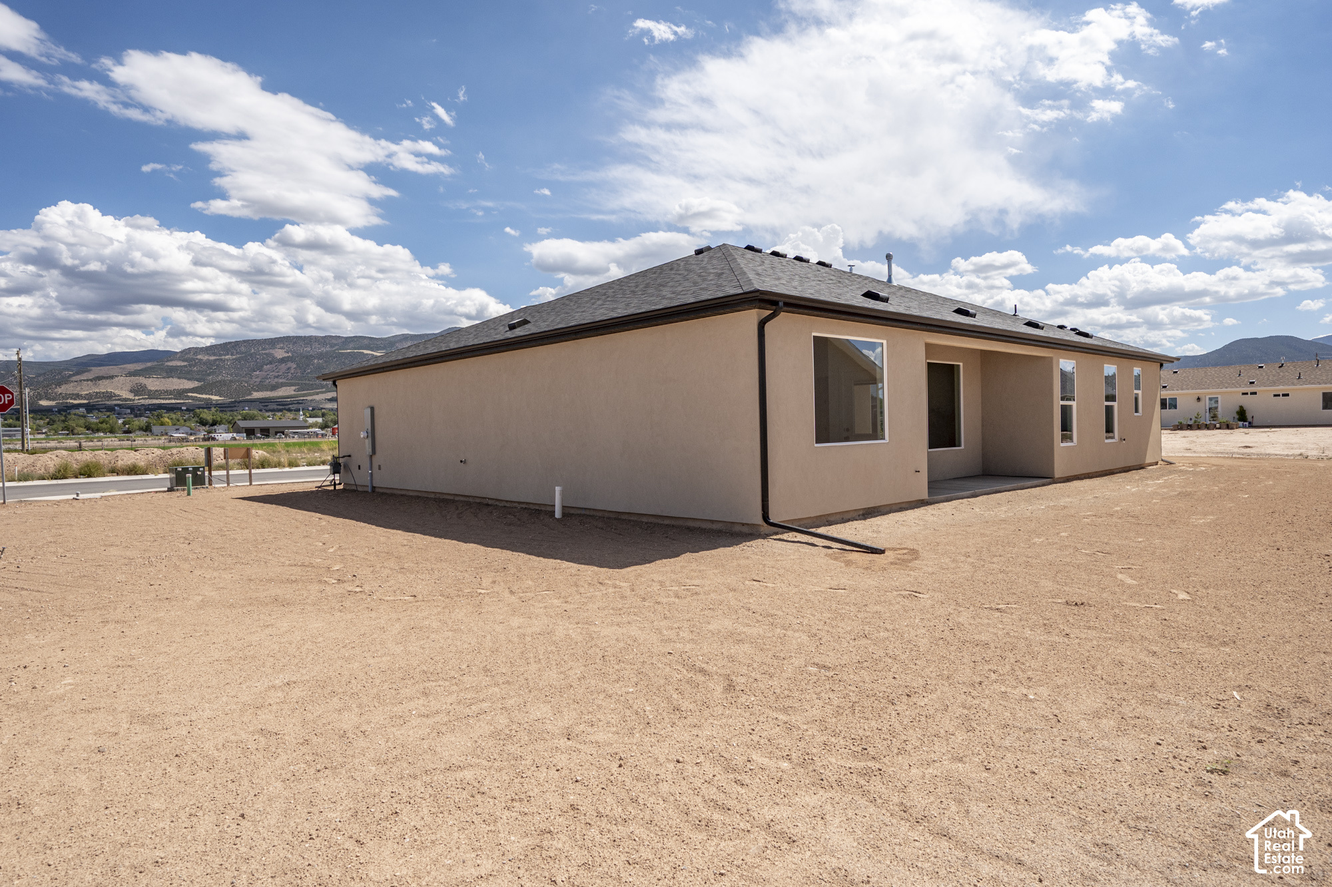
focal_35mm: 20
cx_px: 666
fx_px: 740
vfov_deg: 61.9
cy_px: 444
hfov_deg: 84.0
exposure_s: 1/1600
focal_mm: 20
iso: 400
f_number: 9
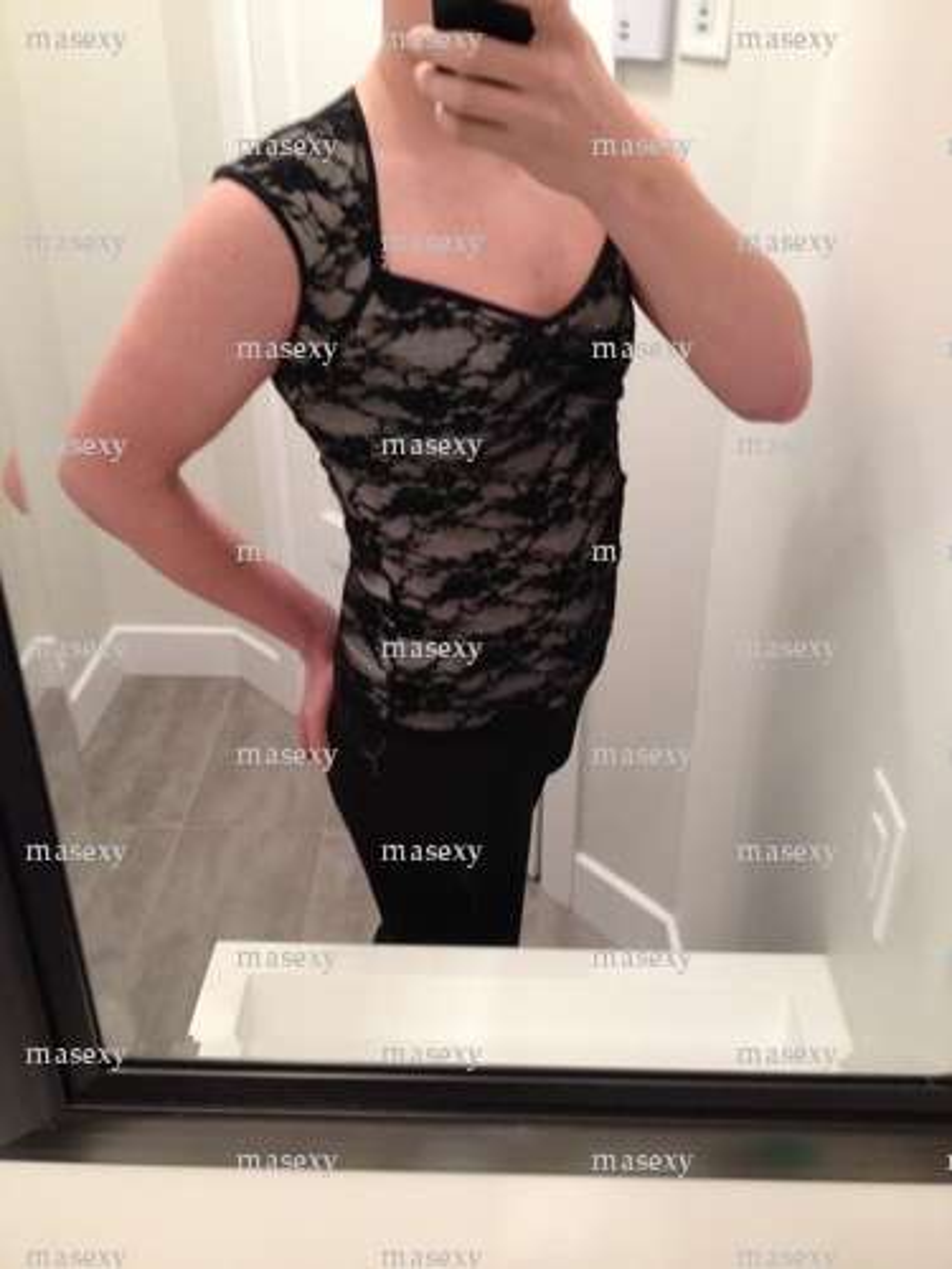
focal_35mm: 35
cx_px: 476
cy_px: 634
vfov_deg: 52.6
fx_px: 1283
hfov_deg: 40.7
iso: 200
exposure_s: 1/20
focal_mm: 4.28
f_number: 2.4
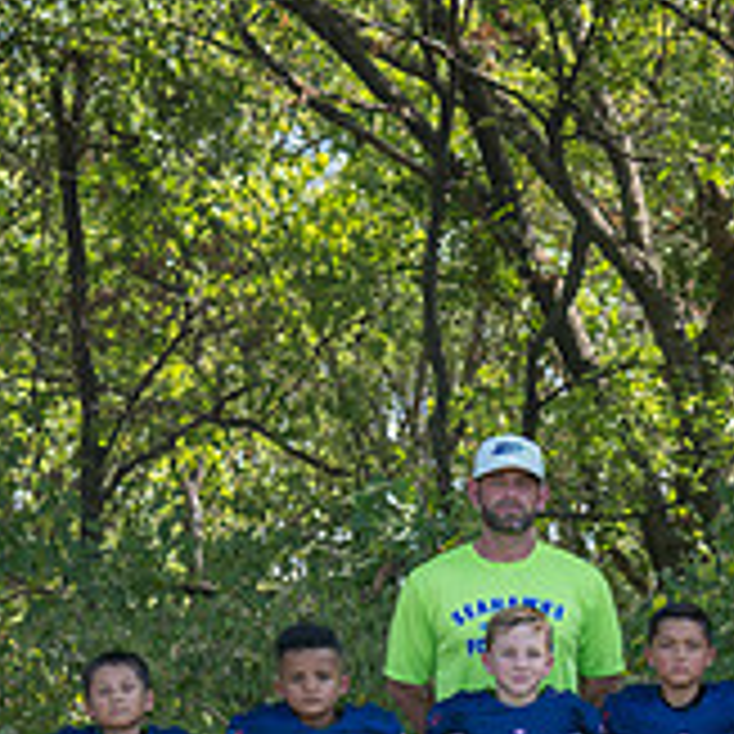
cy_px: 694
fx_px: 5758
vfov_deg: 7.3
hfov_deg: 7.2
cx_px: 1047
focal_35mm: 240
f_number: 4.5
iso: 125
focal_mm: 70
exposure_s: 1/250
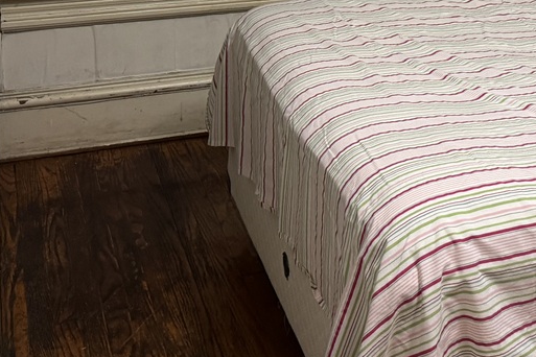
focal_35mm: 70
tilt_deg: -9.9
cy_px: -111
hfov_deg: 28.5
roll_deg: -0.5
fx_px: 1042
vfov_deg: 18.1
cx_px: 380
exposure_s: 1/60
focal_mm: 6.76
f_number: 1.78
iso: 400
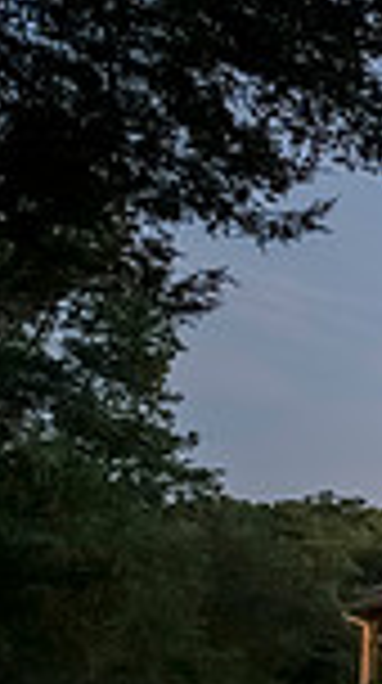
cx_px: 1279
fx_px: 1067
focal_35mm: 59
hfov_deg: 10.1
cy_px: 579
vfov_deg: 34.1
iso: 5000
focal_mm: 14
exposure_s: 1/40
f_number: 2.8
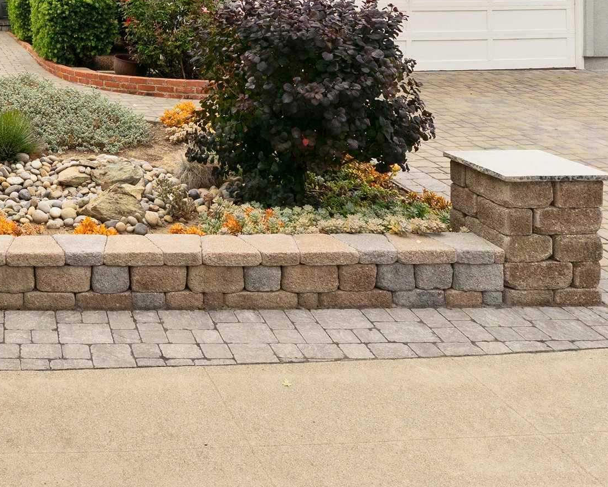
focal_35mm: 42
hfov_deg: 39.2
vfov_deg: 31.2
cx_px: 21
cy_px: -60
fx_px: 761
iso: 250
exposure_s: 1/640
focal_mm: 16.1
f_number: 8
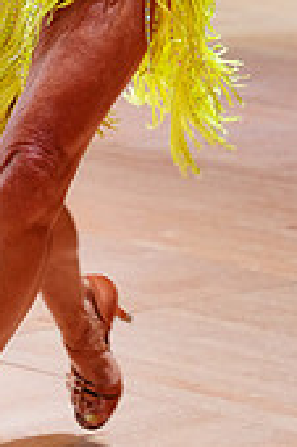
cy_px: -166
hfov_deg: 5.5
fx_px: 3050
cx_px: -91
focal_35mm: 246
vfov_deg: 8.2
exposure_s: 1/250
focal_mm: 72
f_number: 4
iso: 2500
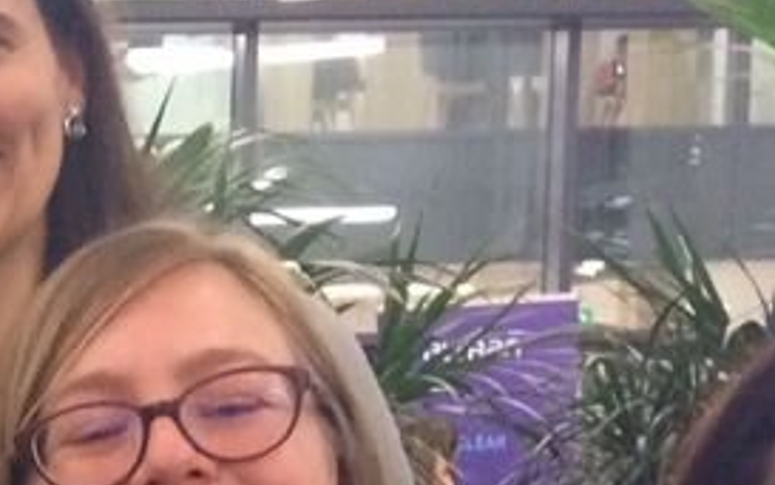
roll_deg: +1.4
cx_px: -599
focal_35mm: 144
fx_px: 3043
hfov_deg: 13.2
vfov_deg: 8.8
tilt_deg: -5.8
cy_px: 780
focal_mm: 4.15
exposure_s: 1/33
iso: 320
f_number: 2.2
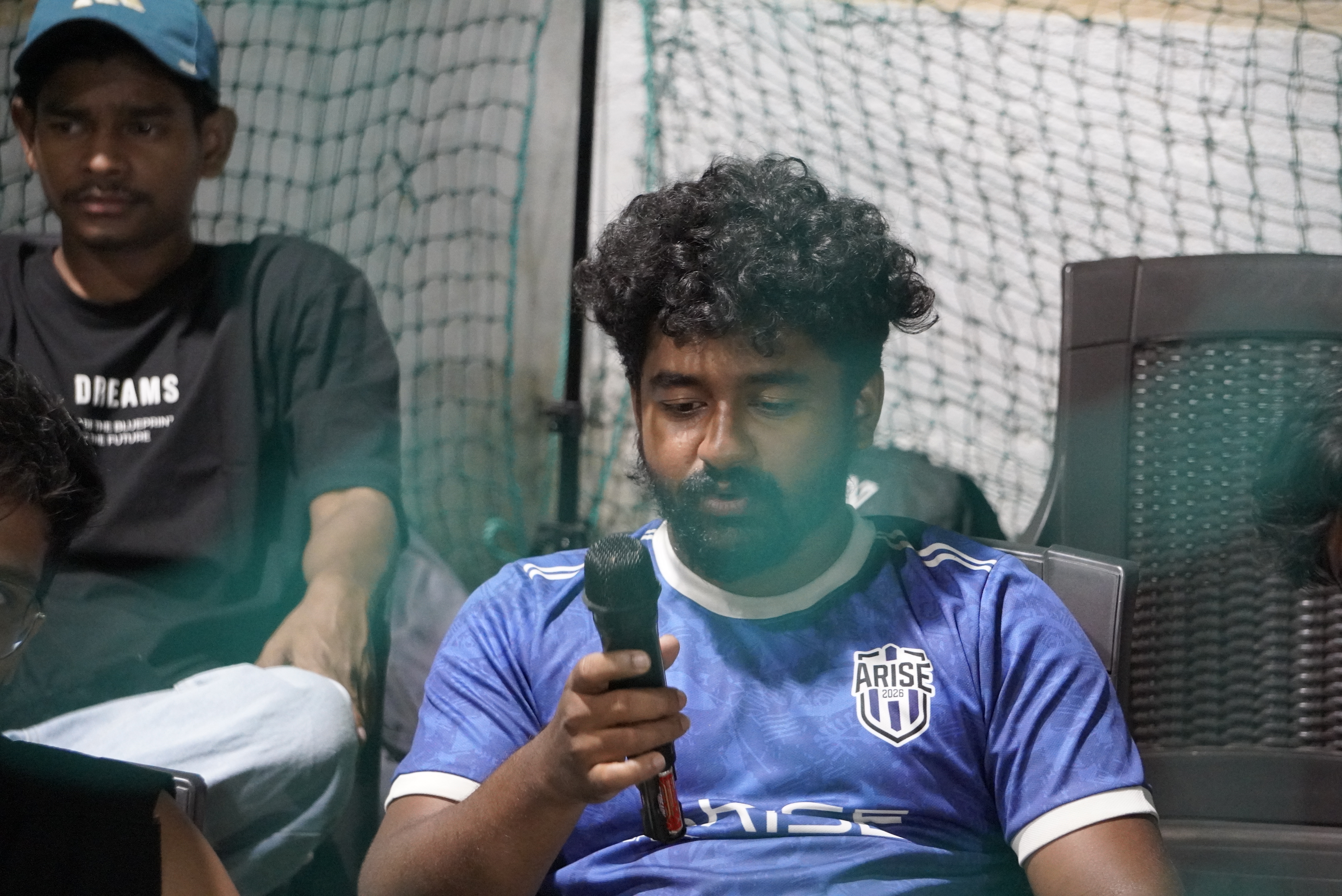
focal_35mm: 132
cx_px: 671
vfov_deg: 10.4
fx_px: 4923
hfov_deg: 15.5
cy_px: 448
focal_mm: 88
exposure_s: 1/125
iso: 6400
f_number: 4.5
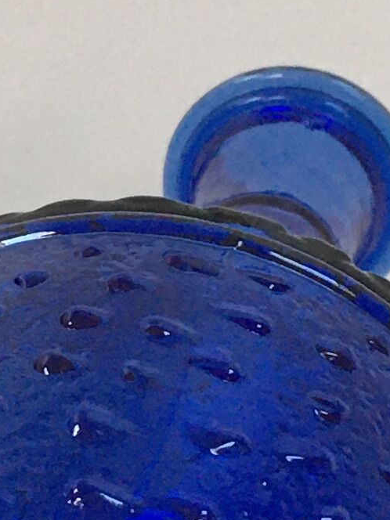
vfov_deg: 11.2
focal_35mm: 176
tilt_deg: -20.3
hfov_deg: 8.4
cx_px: 15
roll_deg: +1.2
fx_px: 2644
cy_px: 323
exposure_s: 1/33
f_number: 2.2
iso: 100
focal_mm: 4.15
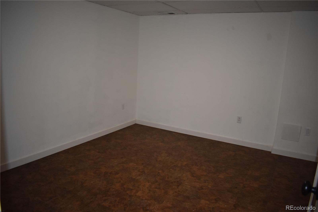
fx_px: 238
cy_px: 106
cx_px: 159
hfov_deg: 67.4
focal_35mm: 27
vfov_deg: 47.9
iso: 800
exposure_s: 1/200
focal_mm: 18
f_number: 3.5
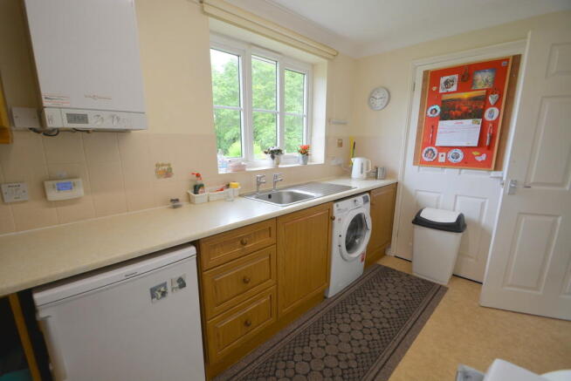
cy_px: 190
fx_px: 238
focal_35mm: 15
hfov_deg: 100.4
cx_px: 286
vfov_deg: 77.4
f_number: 5.6
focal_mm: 10
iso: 360
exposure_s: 1/125
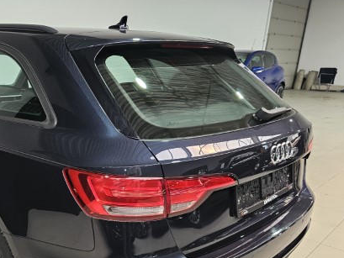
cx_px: 79
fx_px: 358
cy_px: 193
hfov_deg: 49.0
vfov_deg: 38.7
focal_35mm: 36
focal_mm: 6.3
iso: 125
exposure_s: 1/190
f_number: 1.7
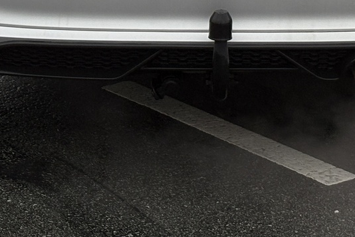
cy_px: -159
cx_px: 223
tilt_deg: -7.4
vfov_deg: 8.2
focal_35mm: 162
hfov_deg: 12.7
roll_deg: -1.2
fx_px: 1597
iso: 160
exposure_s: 1/55
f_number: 1.6
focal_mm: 5.96
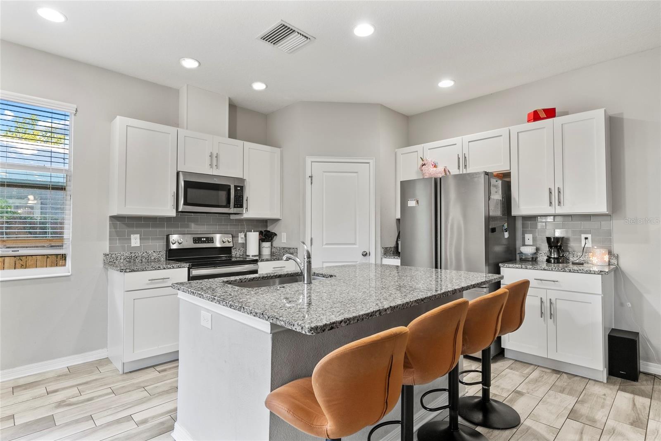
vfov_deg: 67.4
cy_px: 220
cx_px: 330
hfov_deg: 90.0
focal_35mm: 18
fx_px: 331
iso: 640
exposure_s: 1/3
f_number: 8
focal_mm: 18
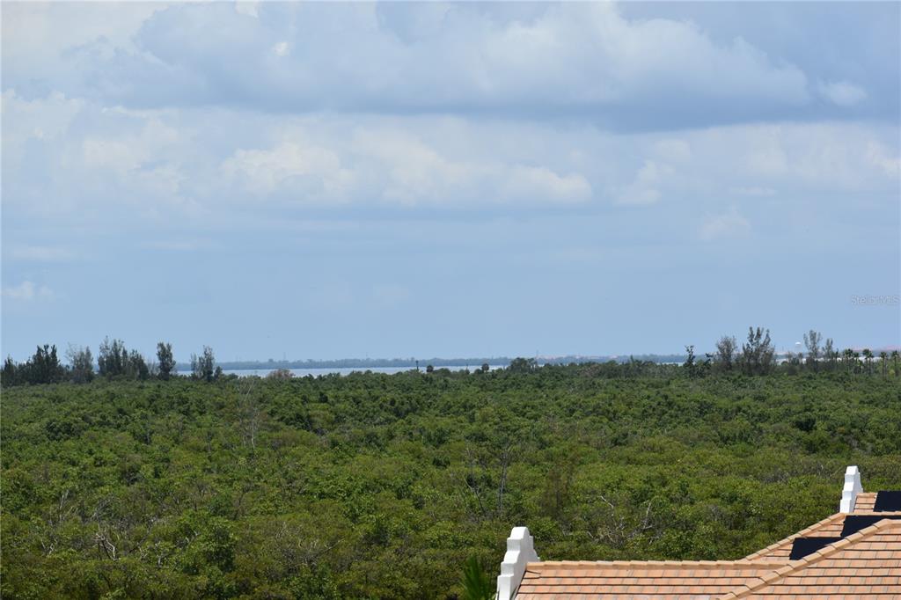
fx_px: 4879
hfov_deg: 10.6
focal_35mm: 195
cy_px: 300
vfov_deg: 7.0
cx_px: 450
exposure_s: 1/500
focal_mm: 130
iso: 110
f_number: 8
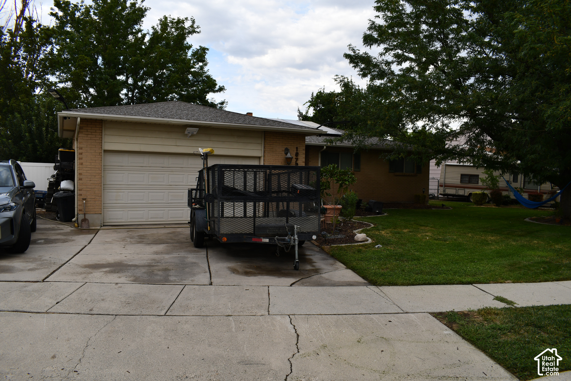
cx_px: 286
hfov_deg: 67.4
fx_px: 428
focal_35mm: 27
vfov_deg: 47.9
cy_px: 190
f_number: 7.1
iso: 100
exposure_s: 1/200
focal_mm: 18
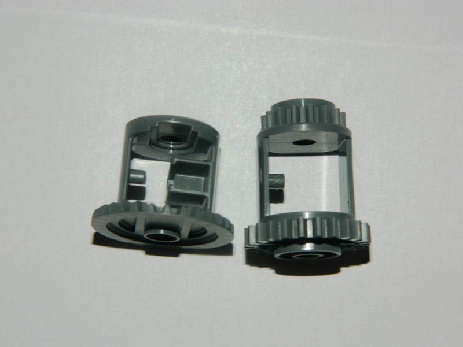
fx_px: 1124
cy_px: 174
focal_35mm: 84
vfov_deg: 17.6
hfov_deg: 23.3
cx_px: 232
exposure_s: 1/50
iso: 200
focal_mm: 15.1
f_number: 11.9
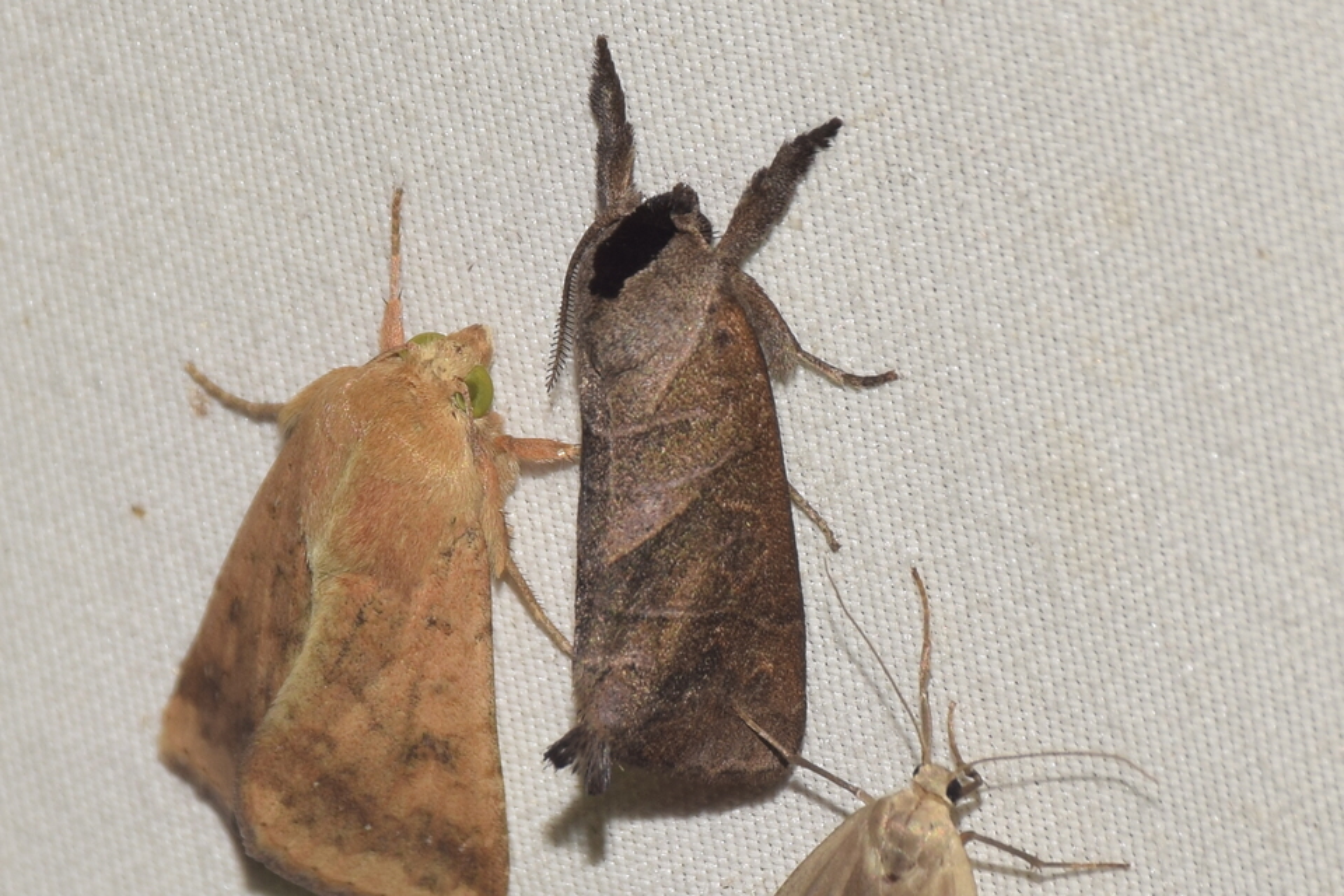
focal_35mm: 210
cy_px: 448
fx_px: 7839
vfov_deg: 6.5
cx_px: 672
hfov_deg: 9.8
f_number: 13
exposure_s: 1/160
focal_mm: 140
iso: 100
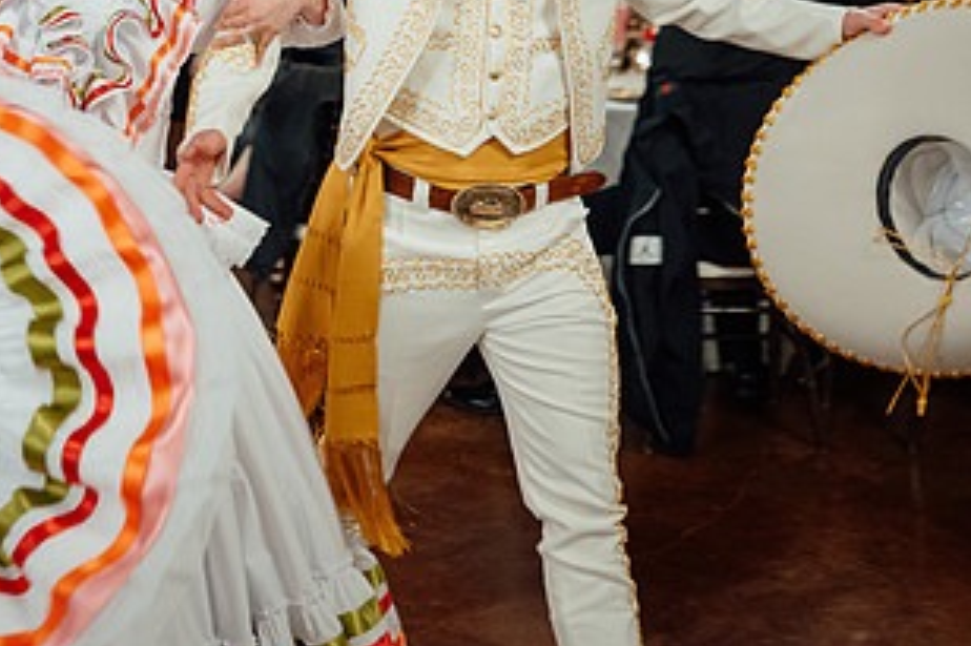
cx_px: 233
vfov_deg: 20.2
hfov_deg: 30.0
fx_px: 1779
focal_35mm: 66
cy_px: 79
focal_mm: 35
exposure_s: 1/200
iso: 2000
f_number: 1.8
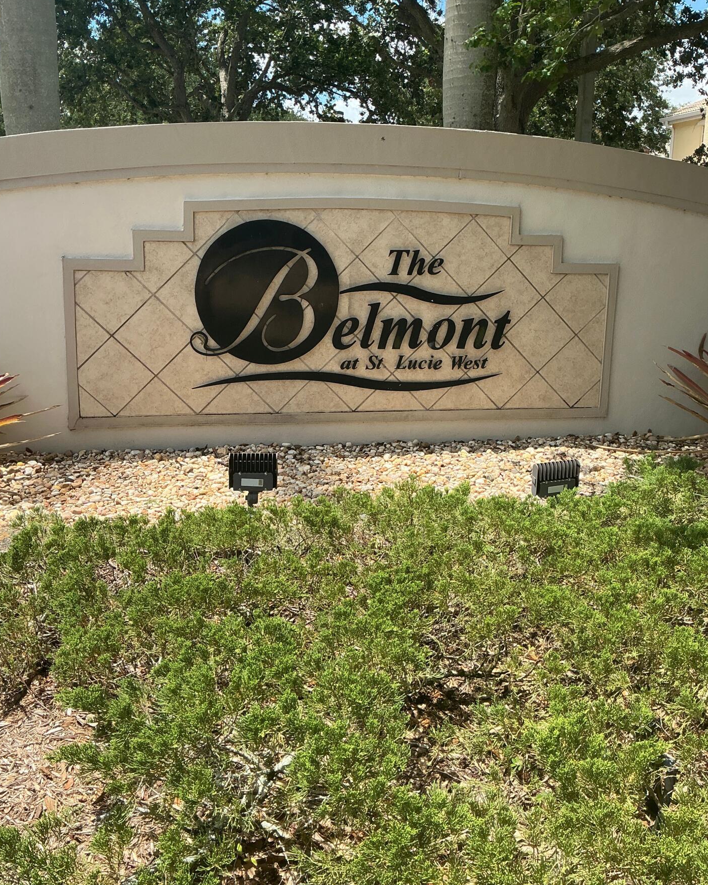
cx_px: 345
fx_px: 812
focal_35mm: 31
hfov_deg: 47.1
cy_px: 391
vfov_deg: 57.0
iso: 25
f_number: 1.8
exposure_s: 1/944
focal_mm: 3
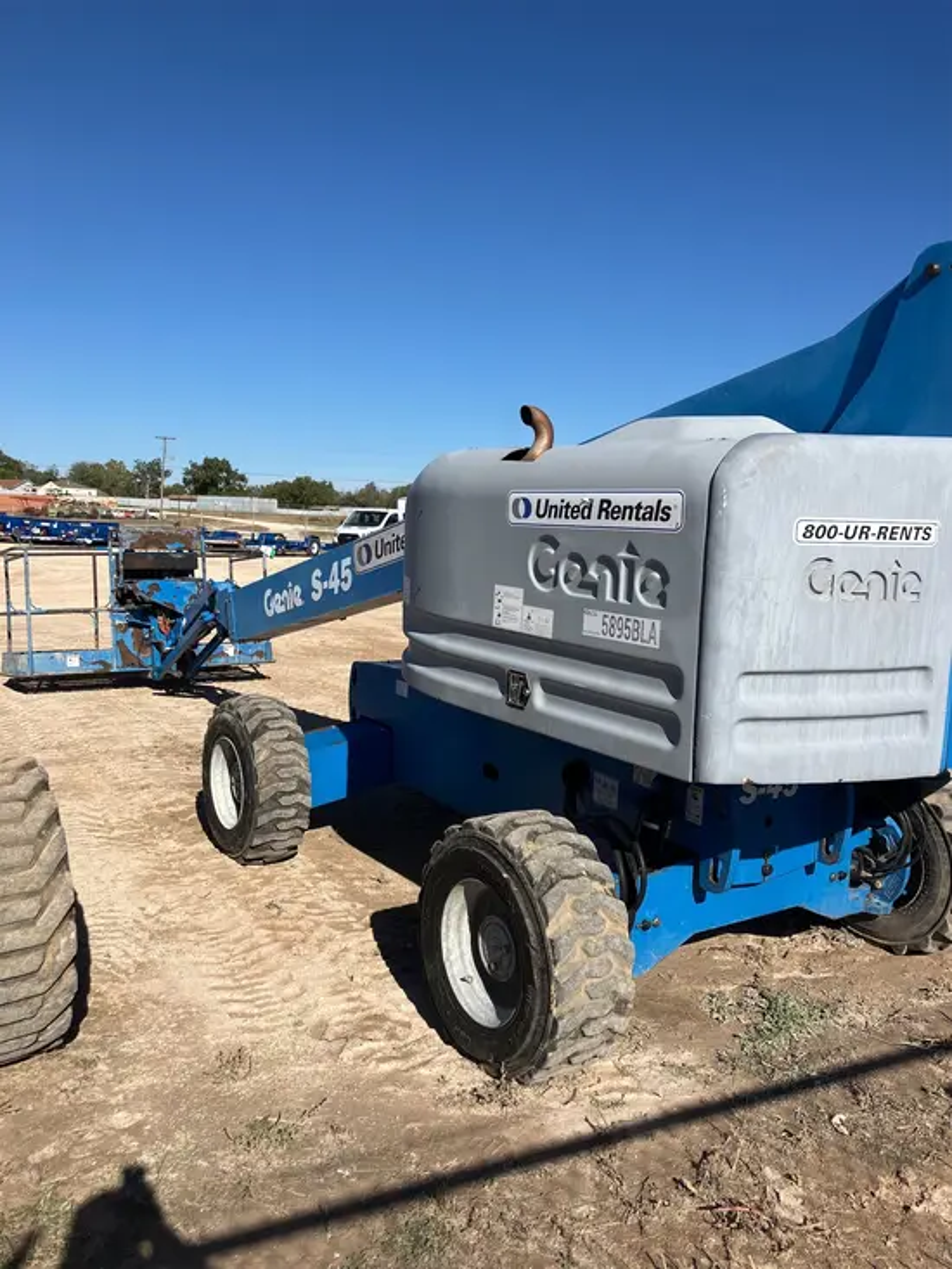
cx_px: 476
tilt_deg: -5.6
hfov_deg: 49.8
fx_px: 1026
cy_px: 634
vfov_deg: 63.4
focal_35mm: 28
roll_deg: -1.1
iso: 32
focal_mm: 3.99
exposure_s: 1/3040
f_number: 1.8
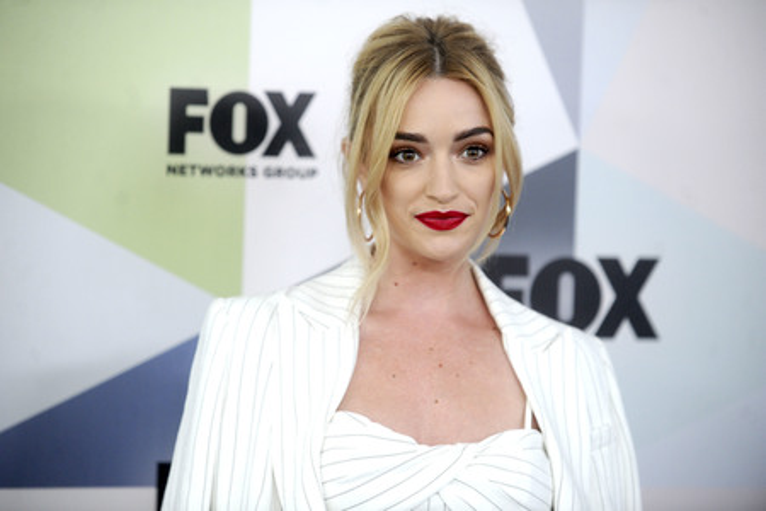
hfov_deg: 13.2
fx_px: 3298
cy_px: 256
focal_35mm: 155
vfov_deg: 8.9
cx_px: 383
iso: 1600
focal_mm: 155
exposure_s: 1/400
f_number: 4
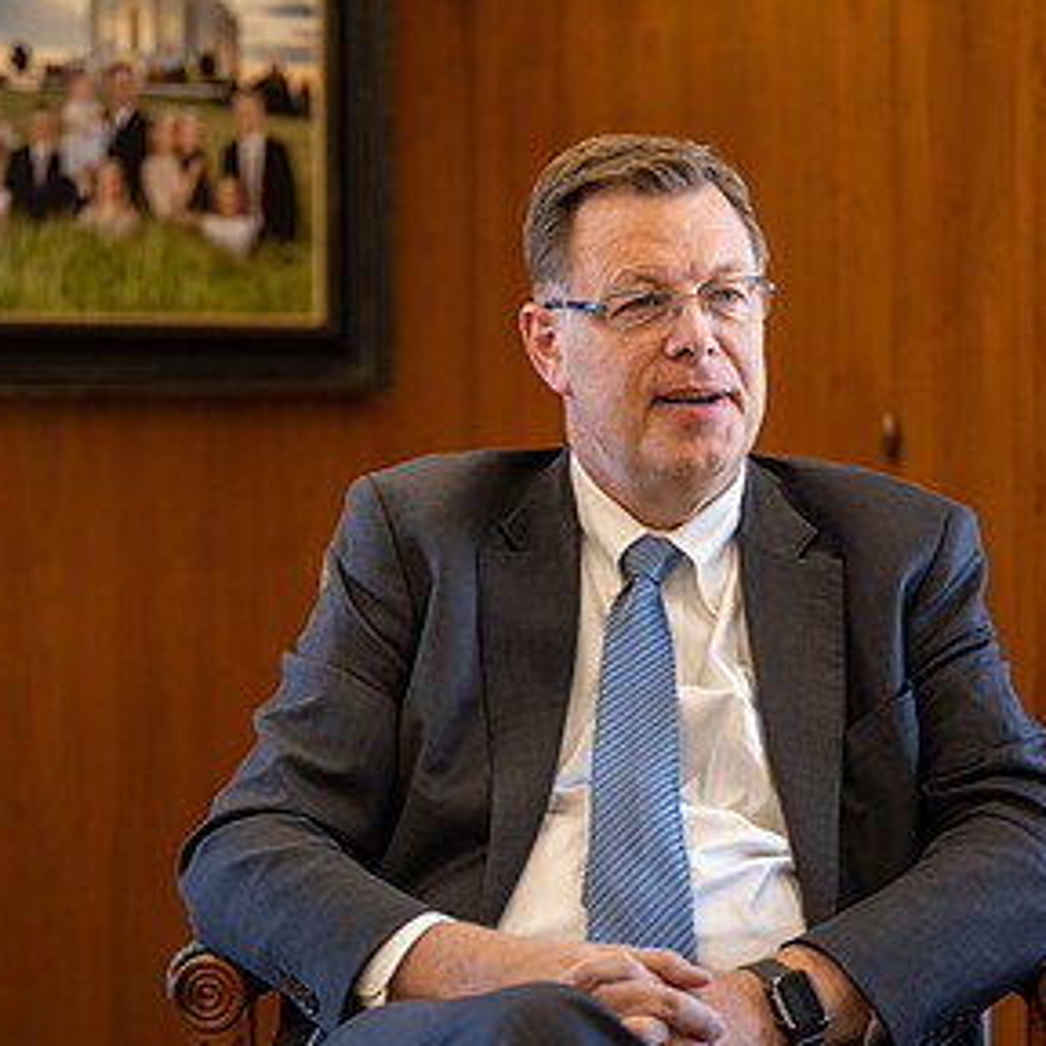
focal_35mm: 97
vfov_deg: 17.9
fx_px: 3316
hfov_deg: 17.9
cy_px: 512
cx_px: 523
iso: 1250
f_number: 2.8
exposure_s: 1/320
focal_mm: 73
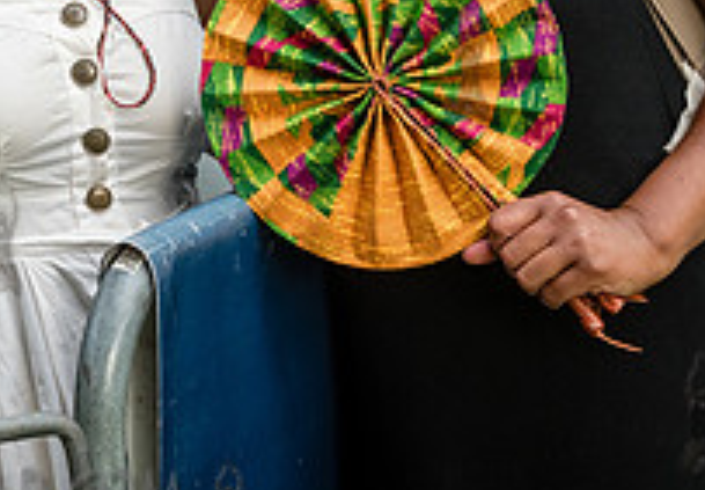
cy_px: -118
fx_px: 2103
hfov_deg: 18.6
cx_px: 41
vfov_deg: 12.9
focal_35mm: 106
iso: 1000
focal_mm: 36
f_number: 4.5
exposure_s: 1/640
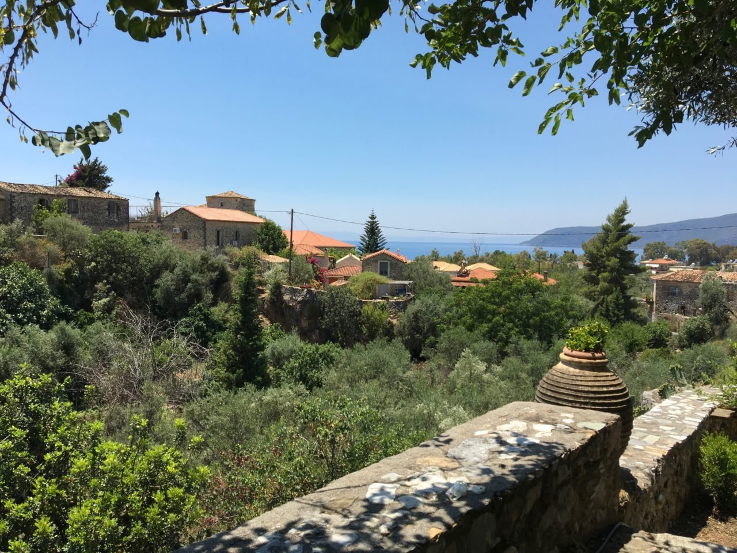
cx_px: 368
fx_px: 617
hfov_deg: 61.7
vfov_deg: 48.2
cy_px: 276
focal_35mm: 29
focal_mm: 4.15
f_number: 2.2
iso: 25
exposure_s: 1/1282
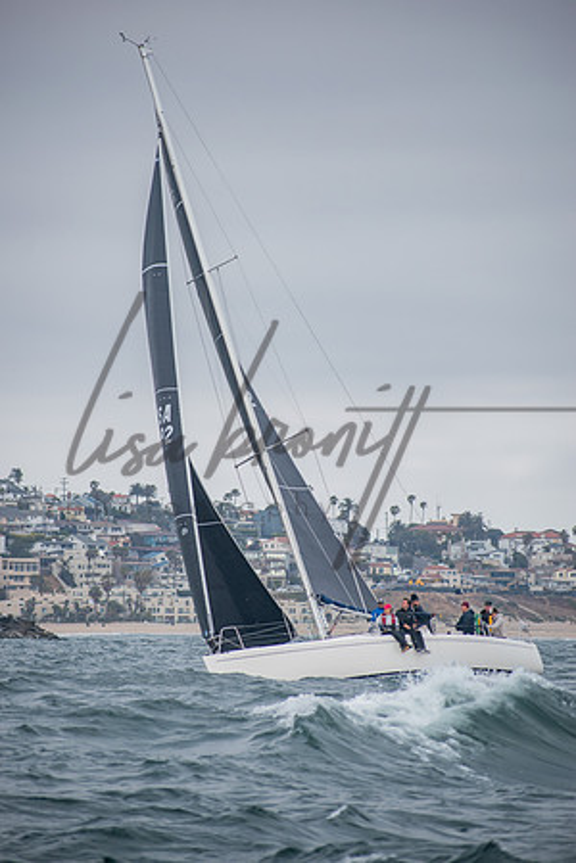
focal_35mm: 262
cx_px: 288
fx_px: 6300
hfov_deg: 5.2
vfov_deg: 7.8
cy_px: 432
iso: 400
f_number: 5.6
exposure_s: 1/800
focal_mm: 175
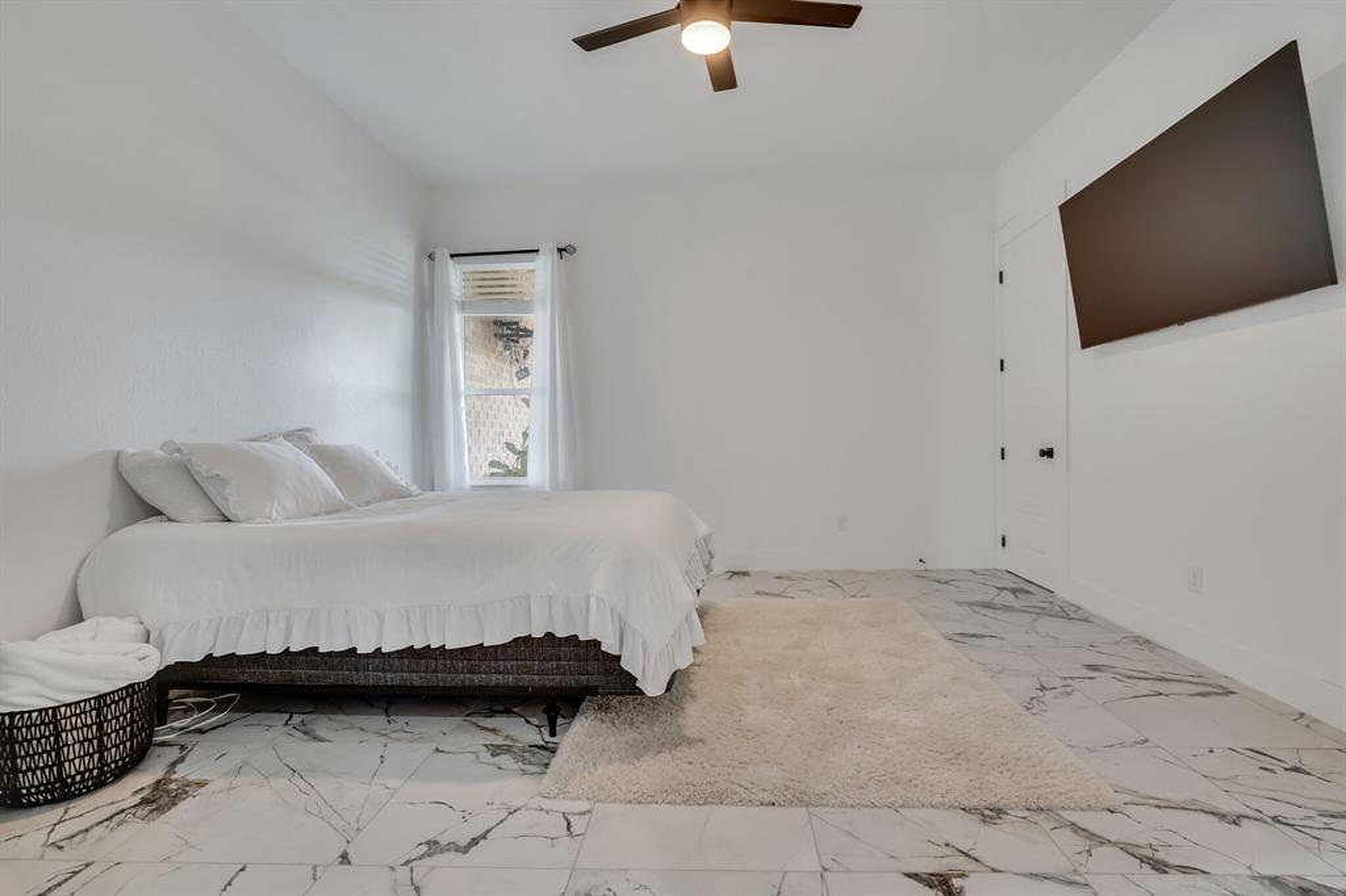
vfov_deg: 73.7
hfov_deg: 96.8
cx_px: 673
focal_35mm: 16
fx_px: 598
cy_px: 448
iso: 400
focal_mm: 16
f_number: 7.1
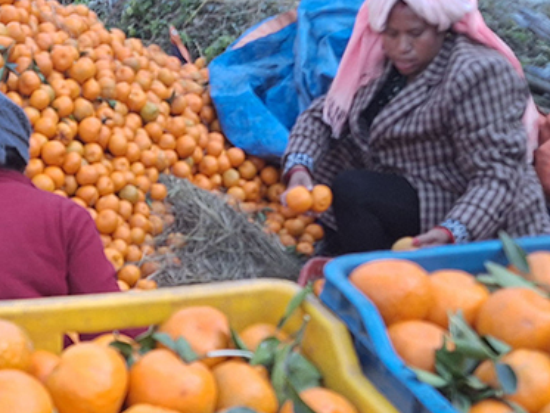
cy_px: 386
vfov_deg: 20.2
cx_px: 102
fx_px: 1128
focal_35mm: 71
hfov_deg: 26.8
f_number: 1.8
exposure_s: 1/235
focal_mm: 5.54
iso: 40
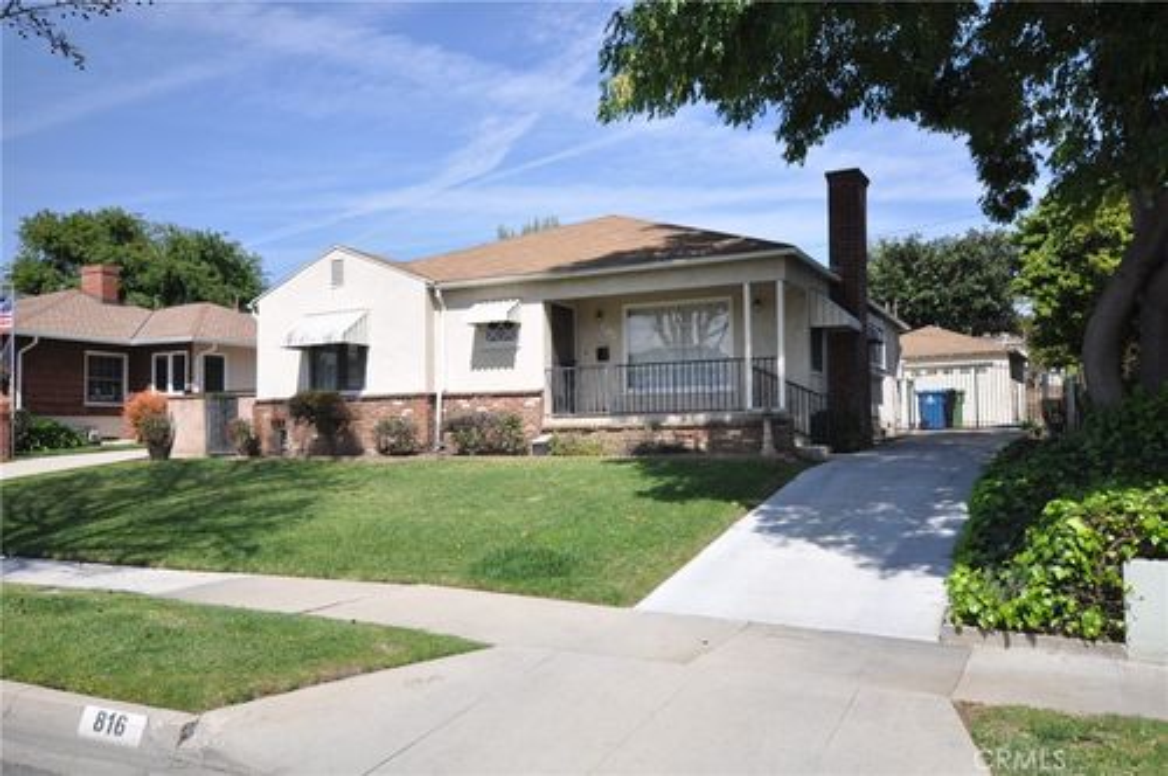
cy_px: 388
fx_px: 972
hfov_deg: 62.0
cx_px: 584
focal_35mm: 30
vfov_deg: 43.5
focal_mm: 20
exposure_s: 1/640
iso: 200
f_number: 5.6
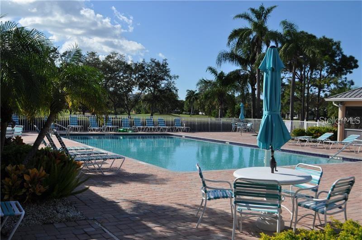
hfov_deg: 49.6
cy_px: 120
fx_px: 391
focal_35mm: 39
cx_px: 181
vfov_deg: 34.1
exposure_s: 1/400
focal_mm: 26
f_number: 10
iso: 200
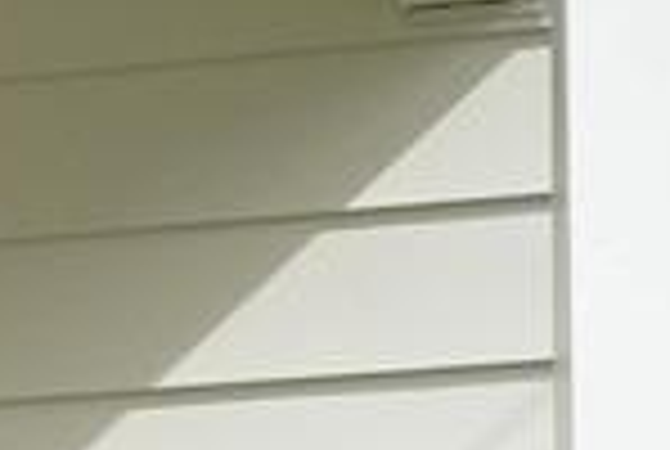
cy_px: 1163
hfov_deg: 7.8
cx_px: -1061
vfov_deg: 5.5
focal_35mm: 240
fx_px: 4476
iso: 2000
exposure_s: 1/250
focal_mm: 35
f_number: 22
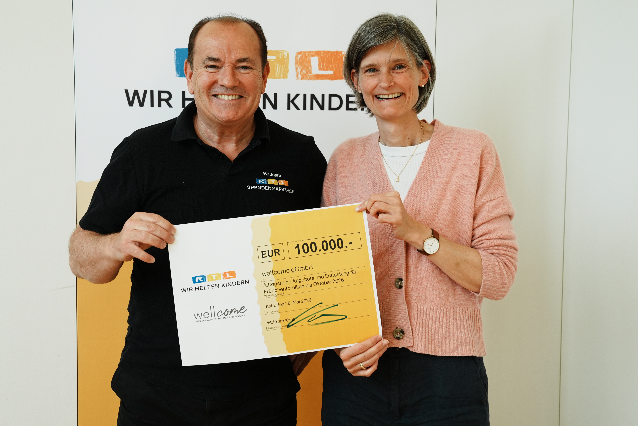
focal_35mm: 53
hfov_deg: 37.5
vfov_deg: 25.5
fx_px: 939
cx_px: 328
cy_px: 204
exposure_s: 1/100
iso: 640
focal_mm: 46
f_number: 5.6
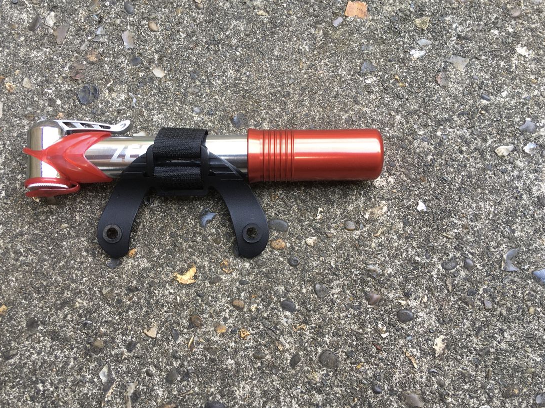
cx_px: 244
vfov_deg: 41.8
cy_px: 198
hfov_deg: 53.9
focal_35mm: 34
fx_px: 535
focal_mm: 4.15
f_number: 2.2
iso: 25
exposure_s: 1/50
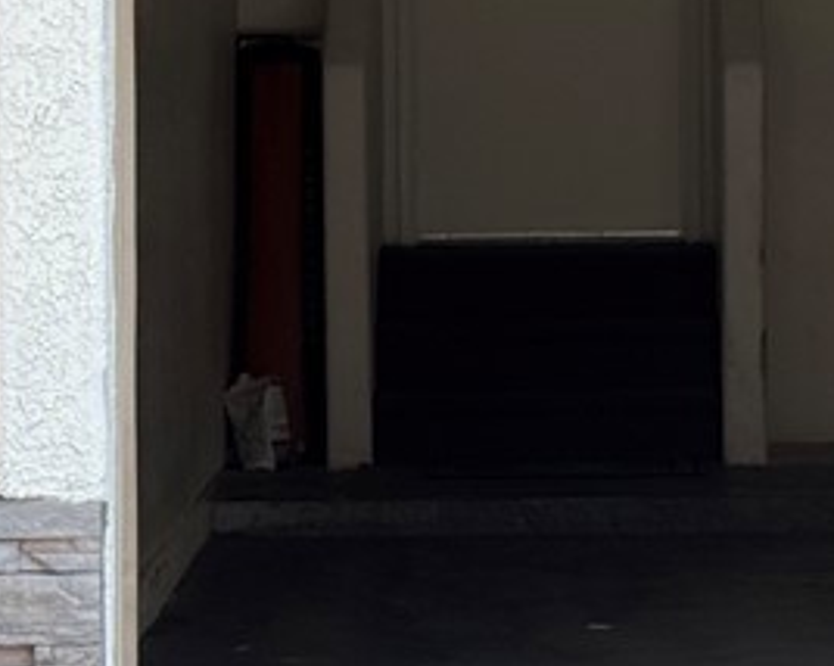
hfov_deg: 10.7
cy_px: 75
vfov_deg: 8.6
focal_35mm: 179
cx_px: 828
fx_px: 4415
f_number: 1.78
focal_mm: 6.76
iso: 64
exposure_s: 1/633
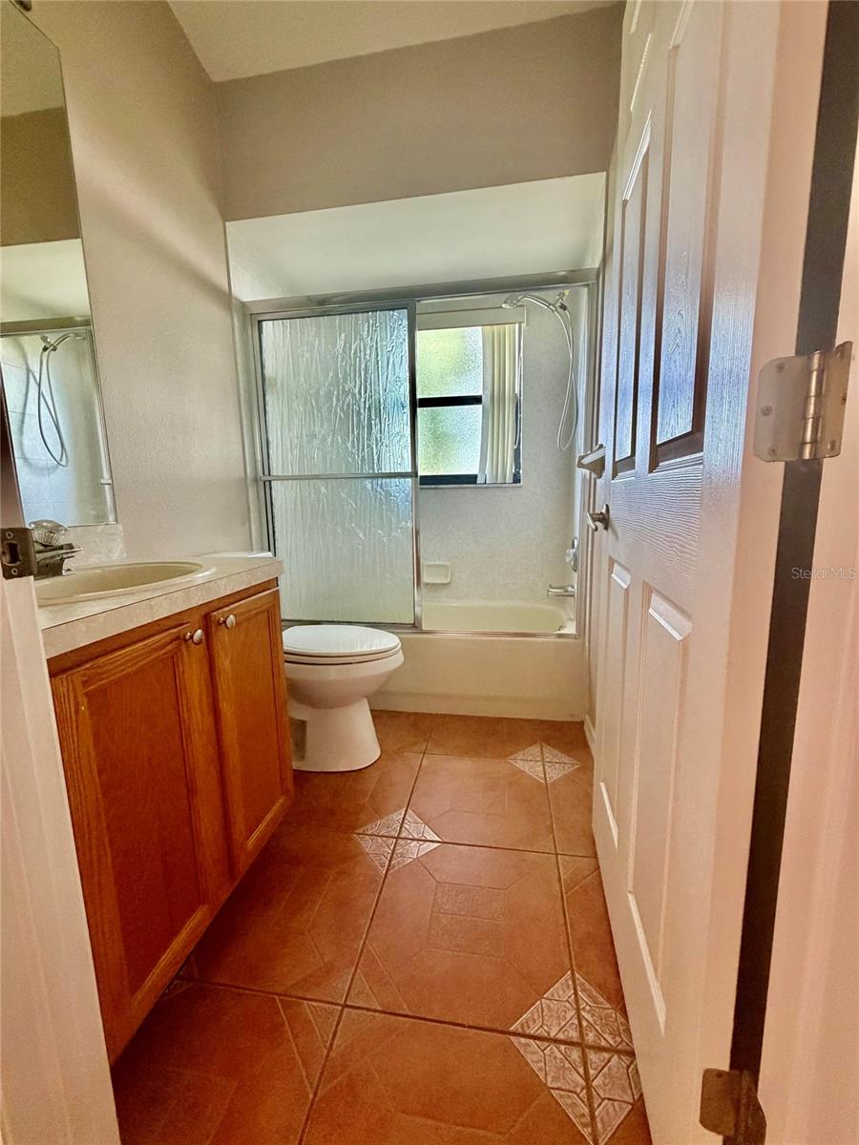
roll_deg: +1.2
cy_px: 572
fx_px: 463
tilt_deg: -8.8
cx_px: 430
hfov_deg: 85.7
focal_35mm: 14
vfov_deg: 102.1
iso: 500
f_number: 2.2
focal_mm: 2.22
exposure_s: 1/60
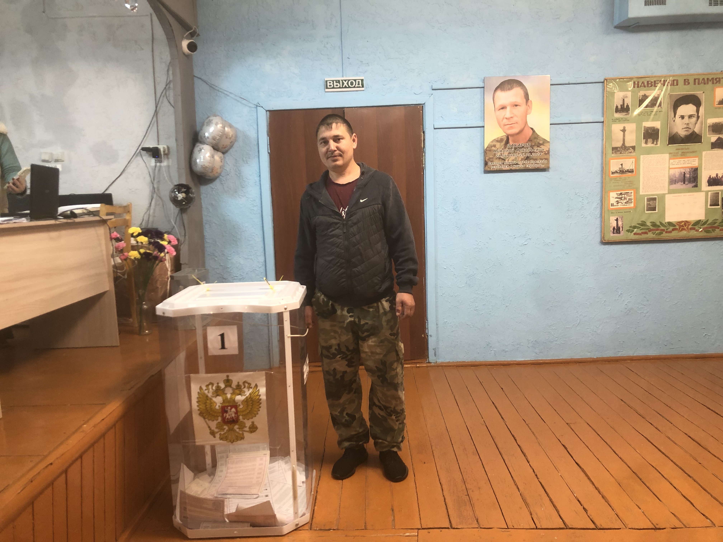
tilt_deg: -8.2
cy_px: 271
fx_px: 585
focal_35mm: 28
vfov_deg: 49.7
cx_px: 362
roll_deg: +3.0
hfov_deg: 63.4
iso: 40
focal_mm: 4
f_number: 1.8
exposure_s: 1/25
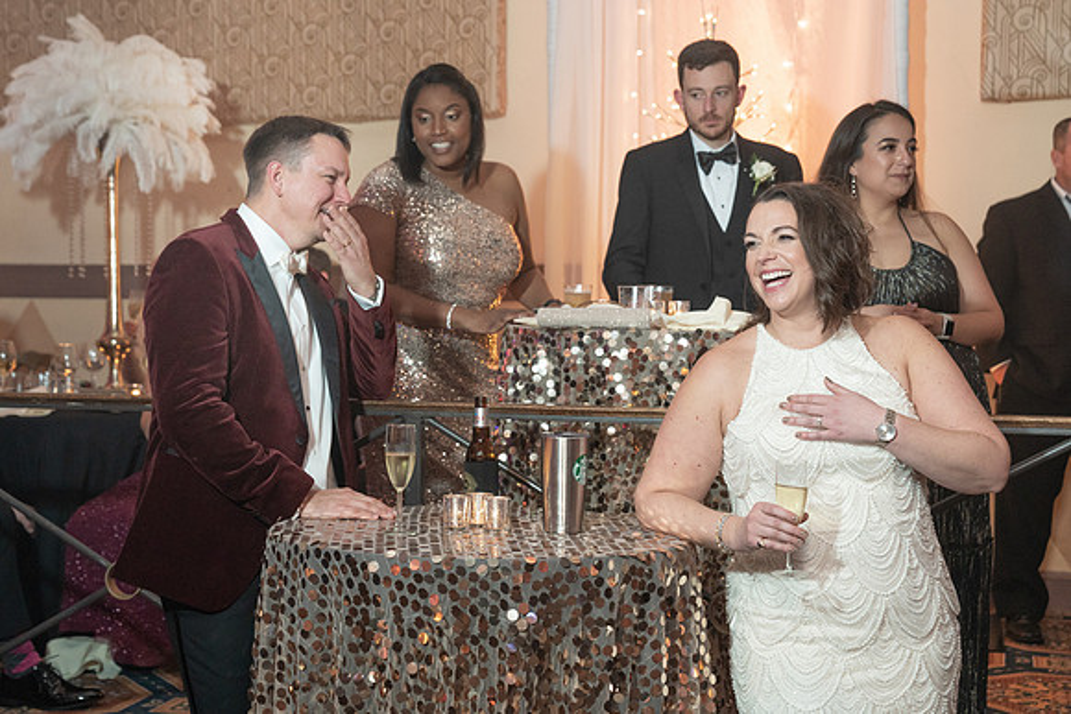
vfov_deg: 23.8
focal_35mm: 57
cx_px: 484
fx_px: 1695
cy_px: 323
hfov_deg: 35.0
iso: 2000
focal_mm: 52
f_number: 4
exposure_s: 1/125
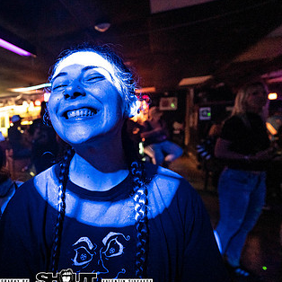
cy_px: 136
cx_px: 68
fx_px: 203
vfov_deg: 69.6
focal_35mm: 22
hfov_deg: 65.1
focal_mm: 14
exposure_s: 1/200
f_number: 2.8
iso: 3200
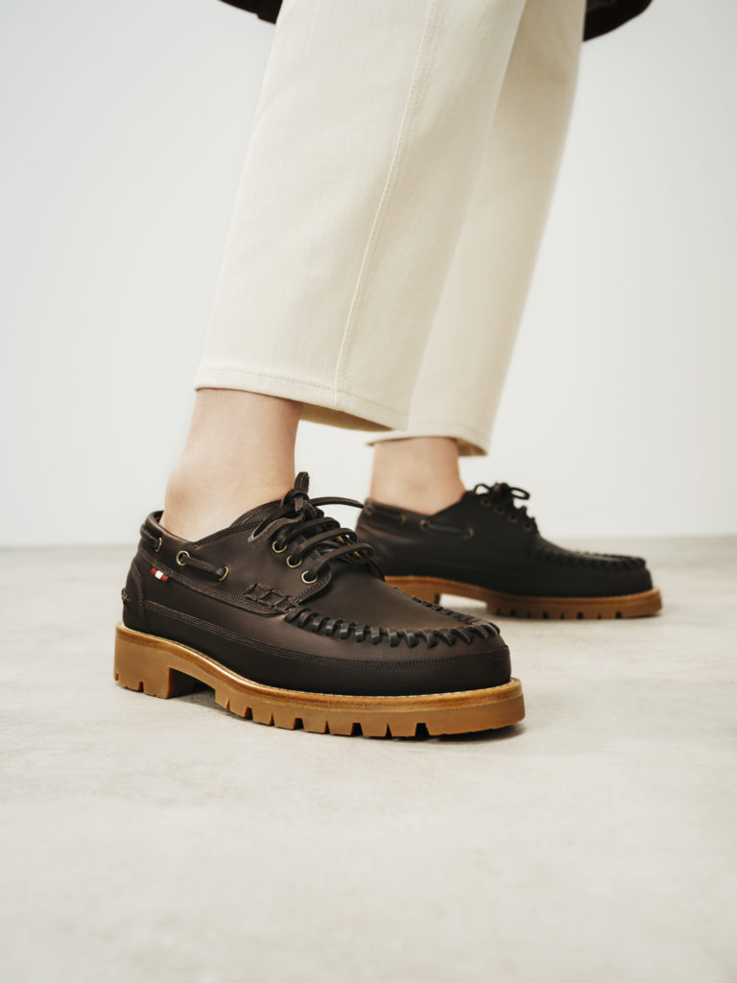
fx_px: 994
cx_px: 368
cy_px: 492
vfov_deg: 52.6
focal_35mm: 35
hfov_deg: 40.7
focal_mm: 45
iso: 400
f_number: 7.1
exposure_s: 1/250
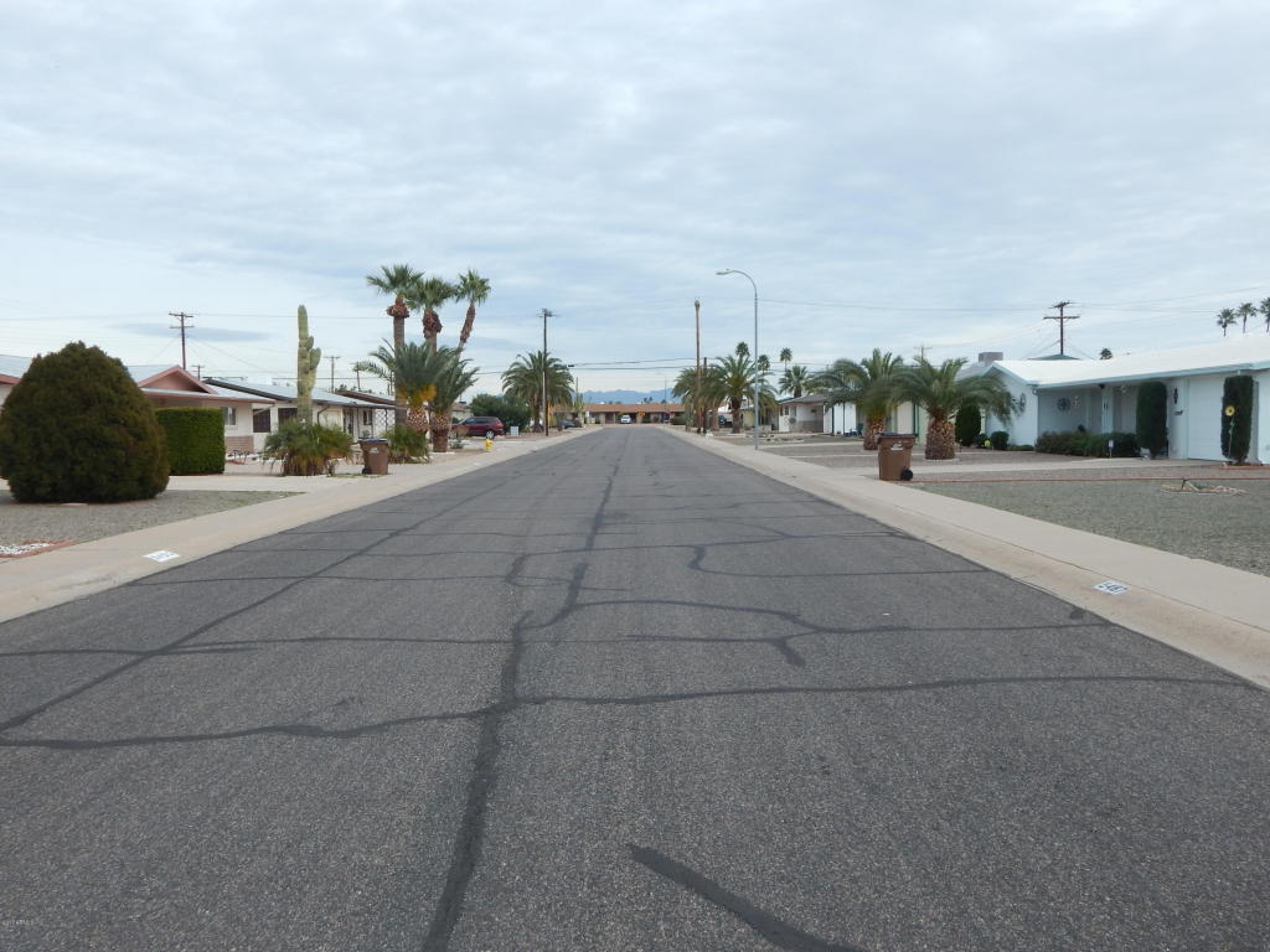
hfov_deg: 63.4
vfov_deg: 49.7
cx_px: 635
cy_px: 476
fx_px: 1027
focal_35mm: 28
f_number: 3.2
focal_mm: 5.1
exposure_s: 1/1250
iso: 125
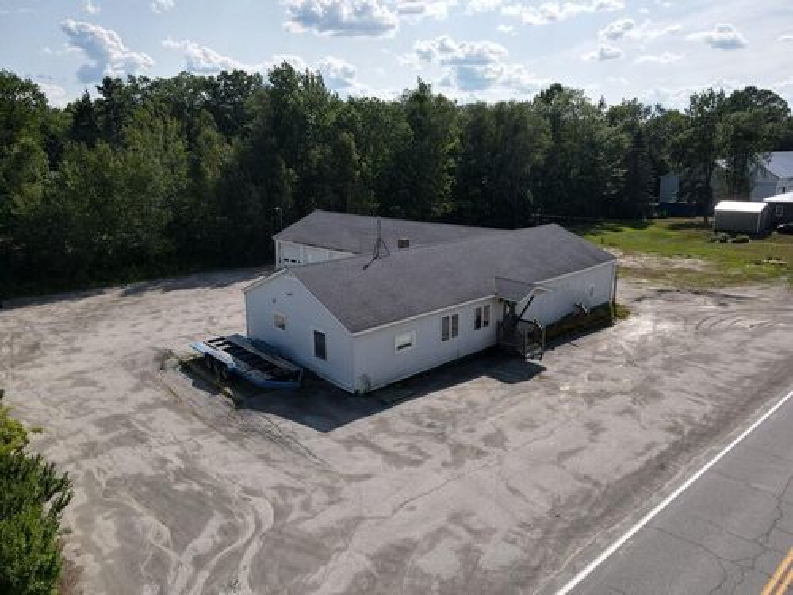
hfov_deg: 71.6
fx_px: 550
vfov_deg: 56.8
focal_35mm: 24
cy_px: 298
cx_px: 396
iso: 100
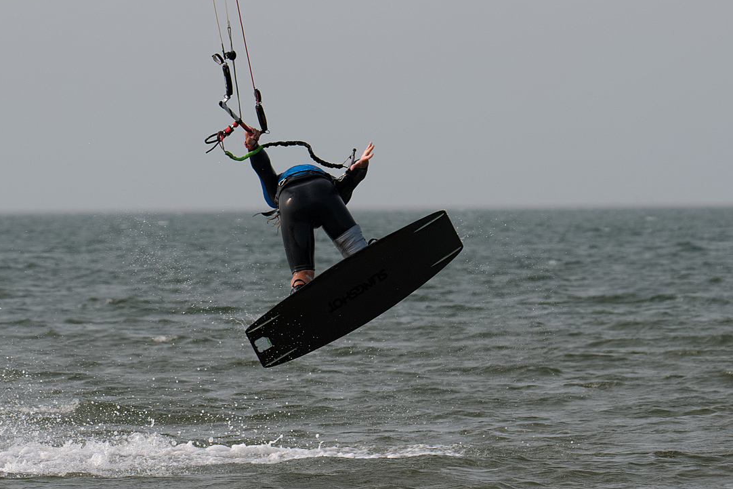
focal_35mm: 366
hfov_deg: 5.6
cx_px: 360
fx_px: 7451
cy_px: 252
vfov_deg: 3.8
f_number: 7.1
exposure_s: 1/1600
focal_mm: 220
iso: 224
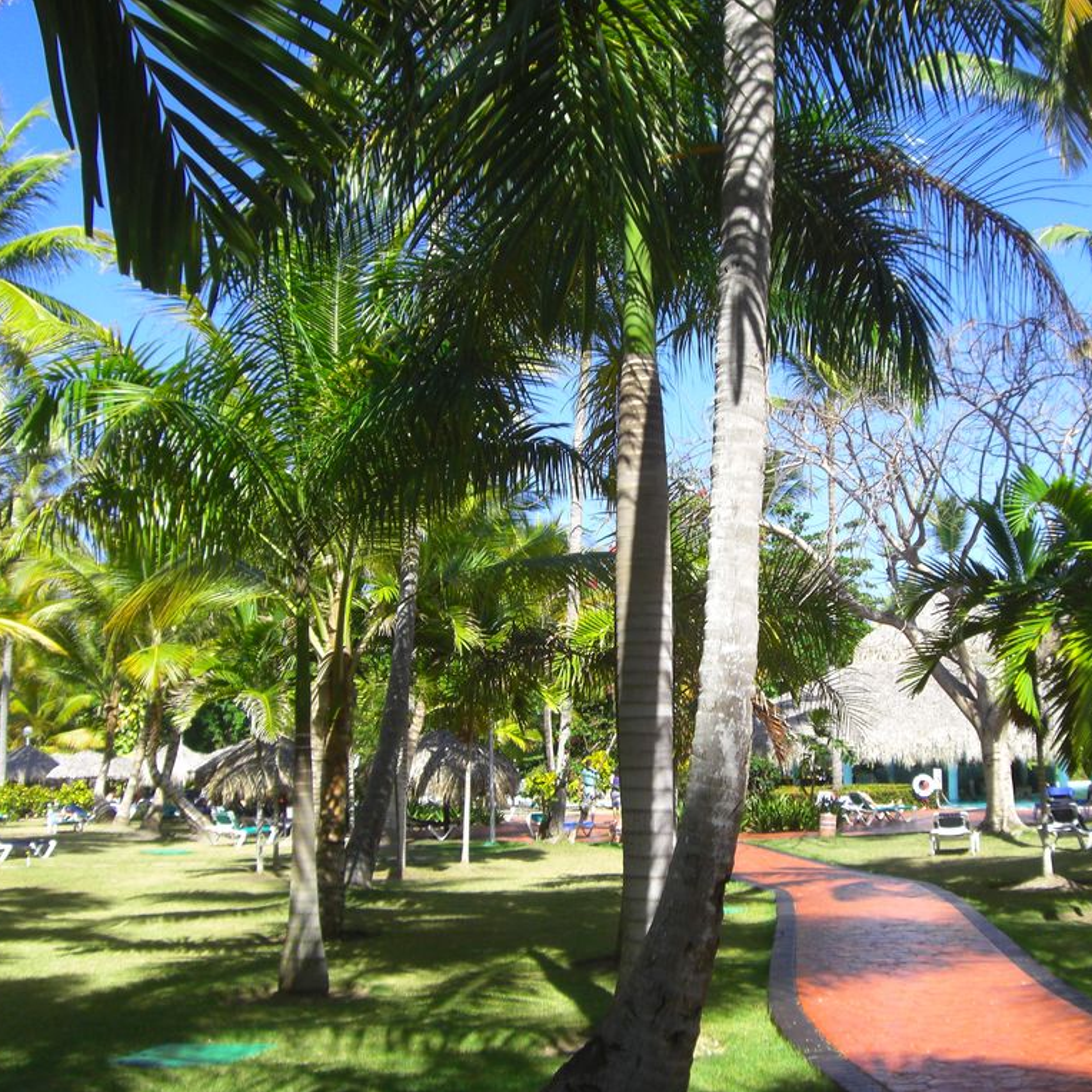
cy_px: 547
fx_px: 1606
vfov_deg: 37.6
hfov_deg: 37.3
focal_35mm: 45
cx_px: 689
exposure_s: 1/100
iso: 100
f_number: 8
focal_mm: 6.2
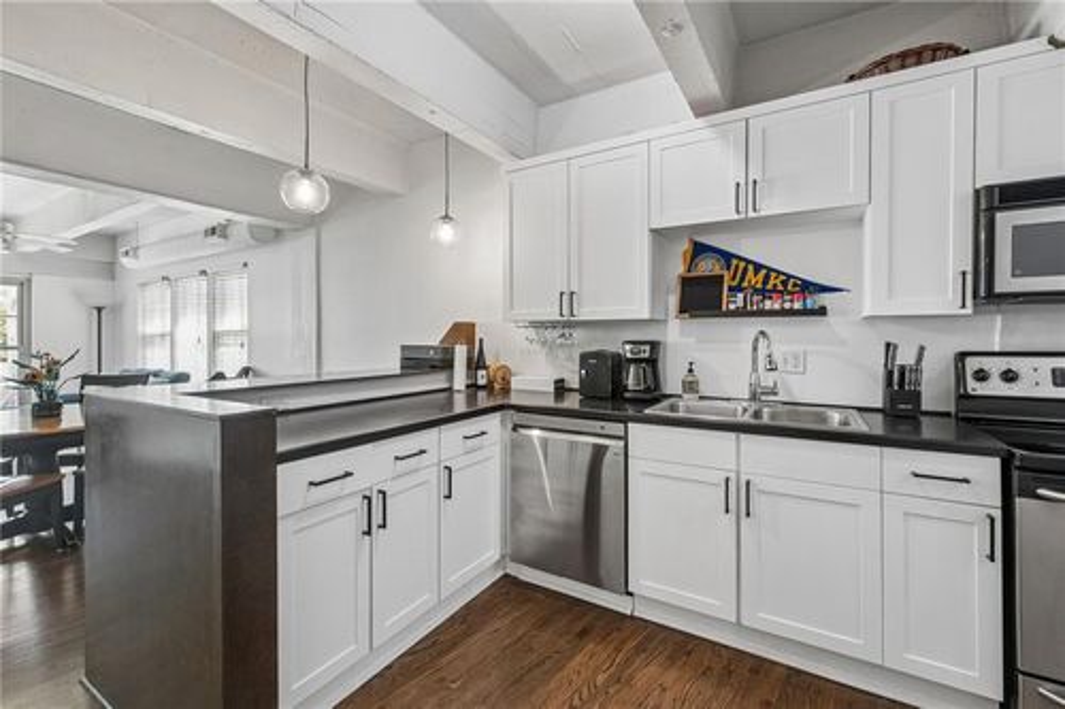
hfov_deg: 100.4
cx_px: 532
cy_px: 354
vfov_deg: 77.3
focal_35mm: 15
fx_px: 444
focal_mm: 15
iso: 640
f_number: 6.3
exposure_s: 1/13
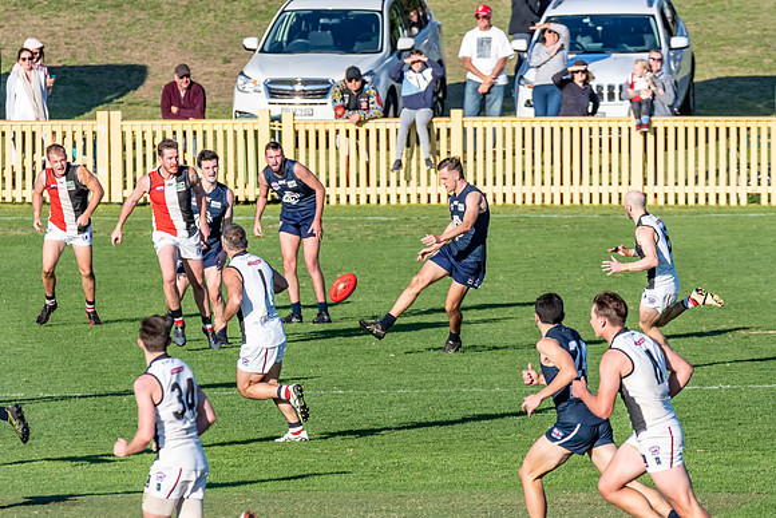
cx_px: 374
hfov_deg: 3.1
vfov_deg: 2.1
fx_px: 14356
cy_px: 260
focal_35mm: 666
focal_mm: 420
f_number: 10
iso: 800
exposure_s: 1/1250
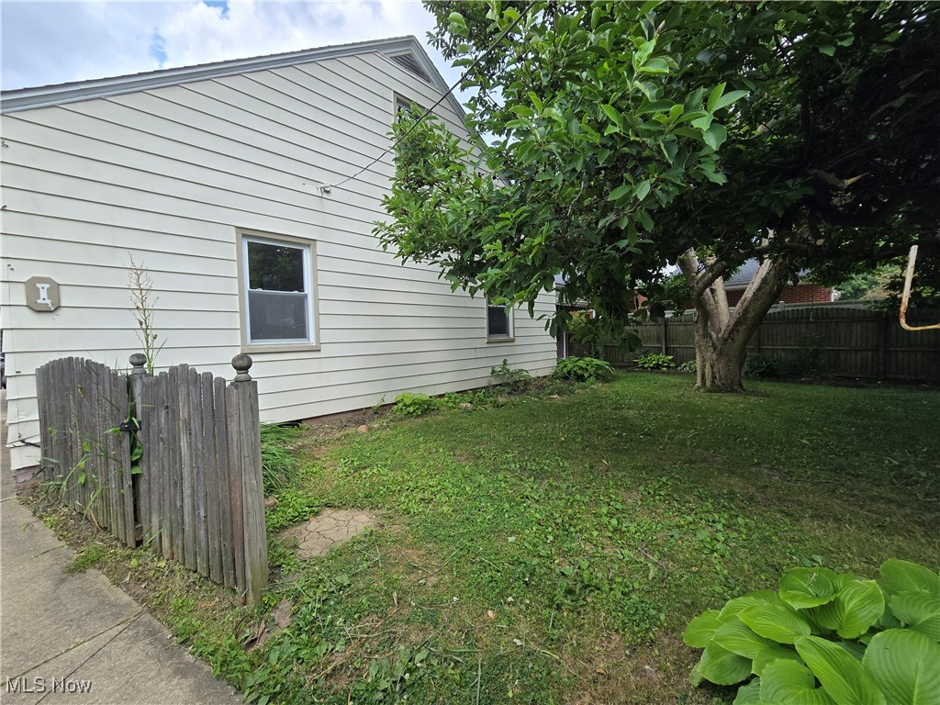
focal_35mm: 13
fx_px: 353
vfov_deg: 89.9
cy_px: 352
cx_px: 470
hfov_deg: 106.2
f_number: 2.2
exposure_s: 1/705
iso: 50
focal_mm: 2.2
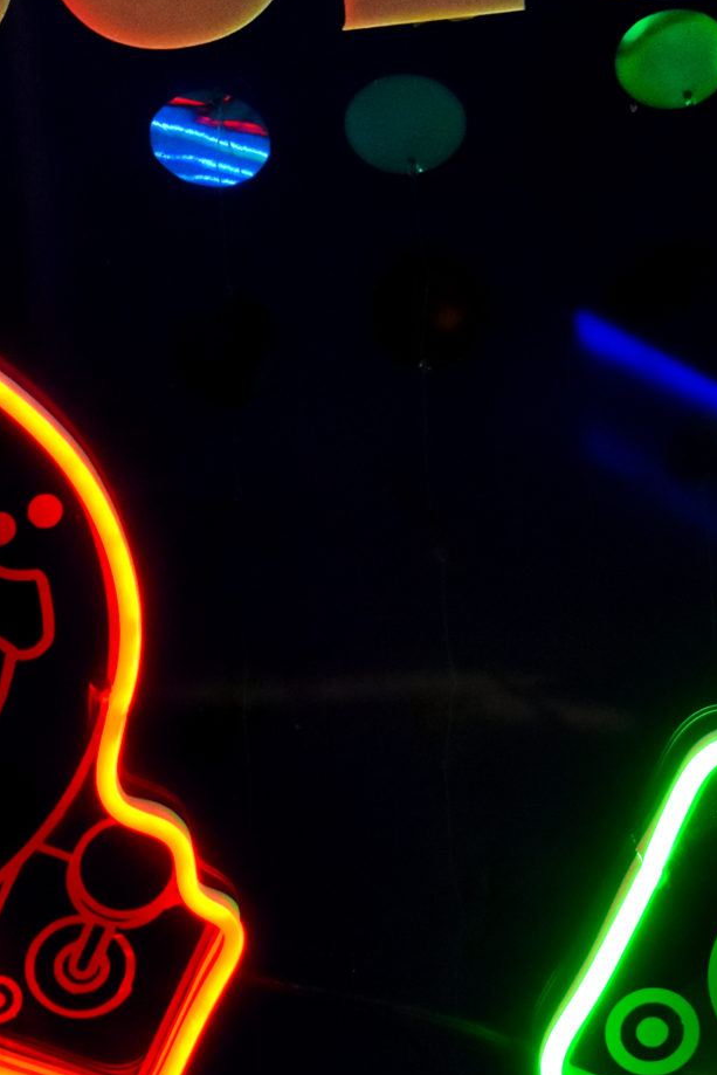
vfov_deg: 17.2
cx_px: 174
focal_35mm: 117
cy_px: 61
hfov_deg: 11.7
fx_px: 3494
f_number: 5
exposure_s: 1/100
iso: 1600
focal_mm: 28
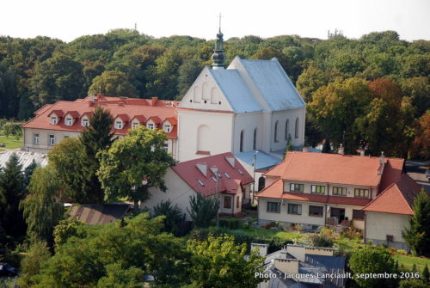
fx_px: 1005
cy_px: 144
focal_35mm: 84
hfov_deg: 24.2
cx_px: 215
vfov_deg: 16.3
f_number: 4.5
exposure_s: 1/200
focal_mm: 56
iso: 100
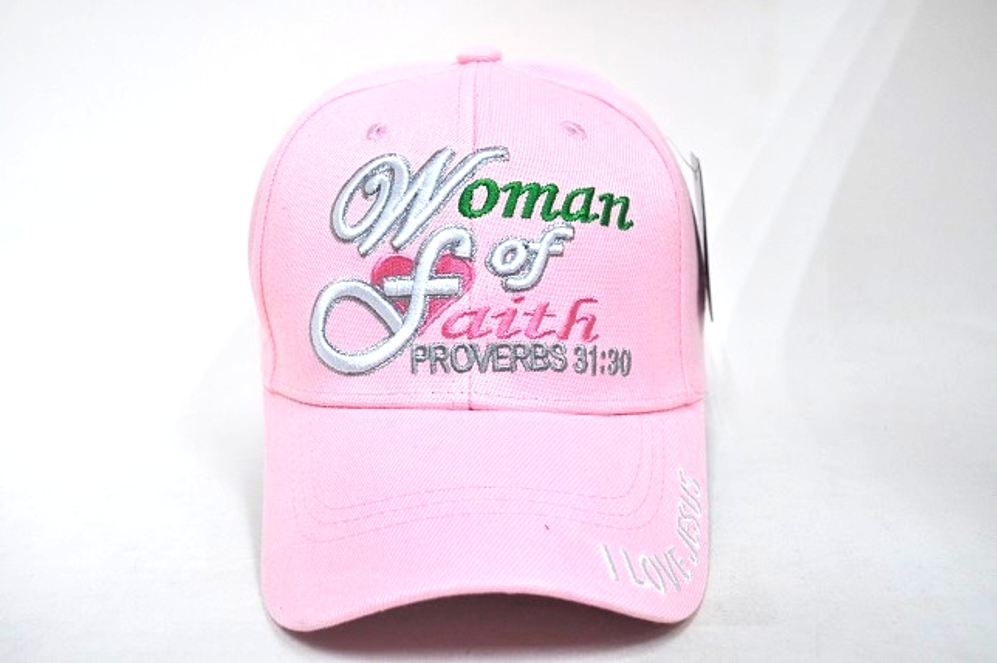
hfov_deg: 46.4
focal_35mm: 42
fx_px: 1162
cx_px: 498
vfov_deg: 31.8
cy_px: 332
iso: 320
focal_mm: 28
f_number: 5.6
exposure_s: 1/125
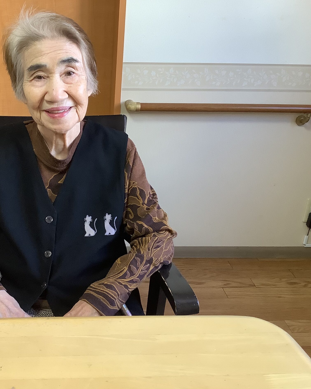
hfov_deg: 35.8
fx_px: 472
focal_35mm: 41
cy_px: 197
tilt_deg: -23.1
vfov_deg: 44.8
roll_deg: -0.5
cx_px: 82
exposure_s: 1/60
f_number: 2.4
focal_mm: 3.3
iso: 125
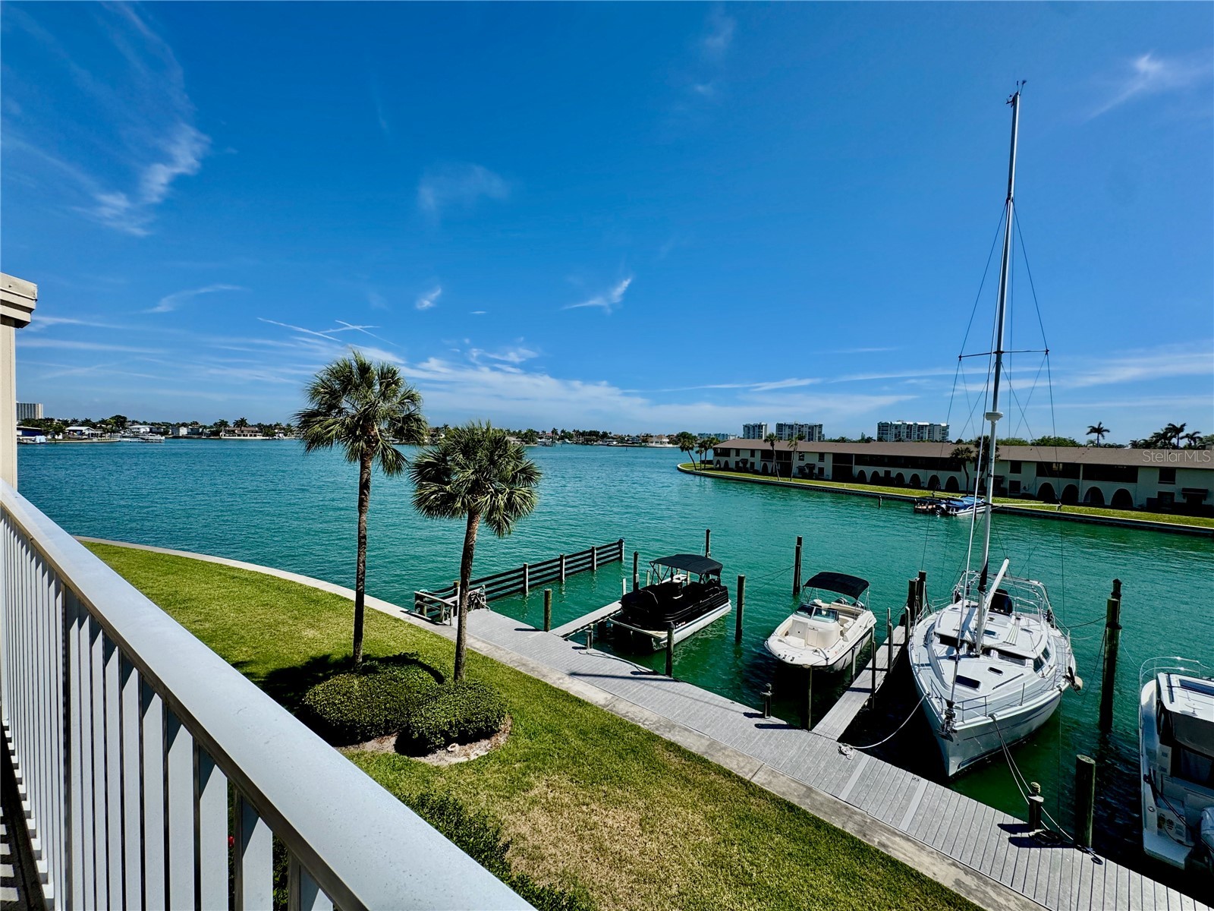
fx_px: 491
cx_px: 607
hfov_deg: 102.1
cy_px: 456
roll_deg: -1.7
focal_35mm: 14
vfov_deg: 85.7
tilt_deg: -2.7
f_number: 2.2
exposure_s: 1/2584
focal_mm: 2.22
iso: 50
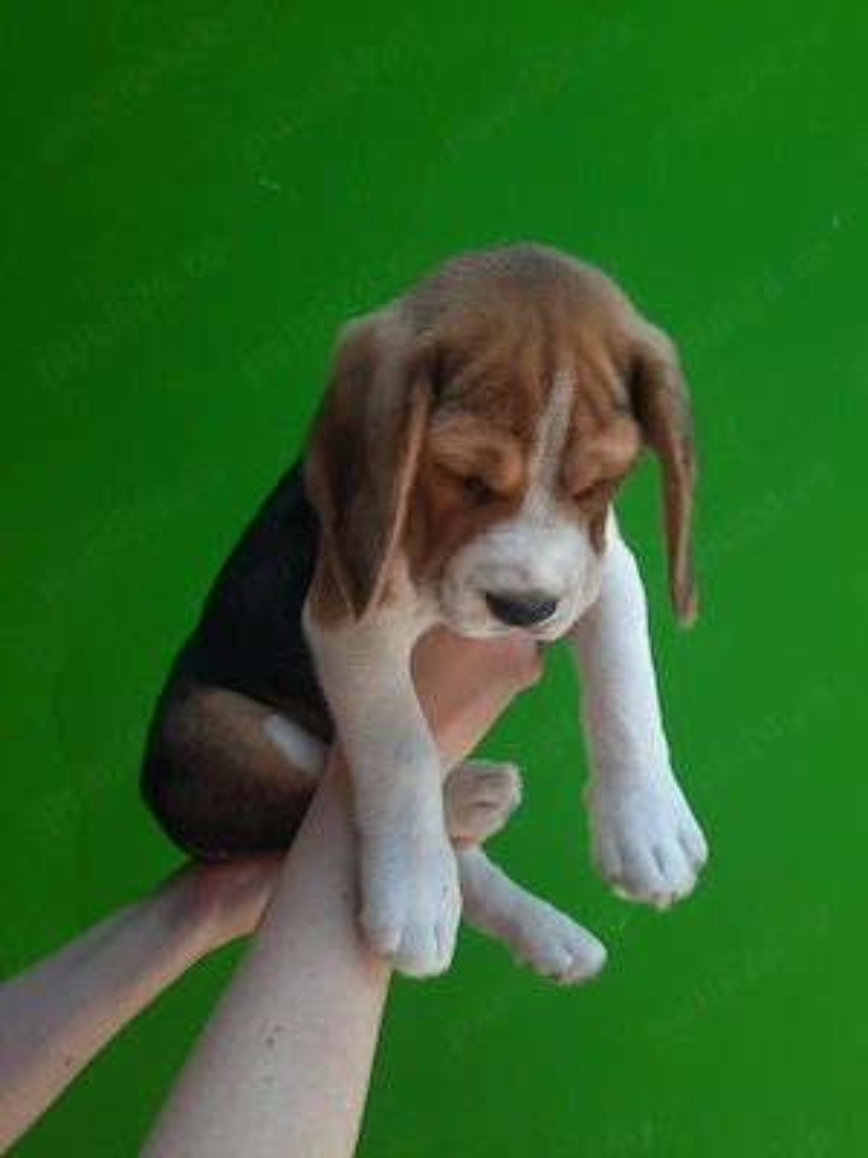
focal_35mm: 25
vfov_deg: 69.4
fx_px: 836
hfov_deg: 54.9
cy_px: 579
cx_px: 434
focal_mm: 4.6
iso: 32
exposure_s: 1/136
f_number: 2
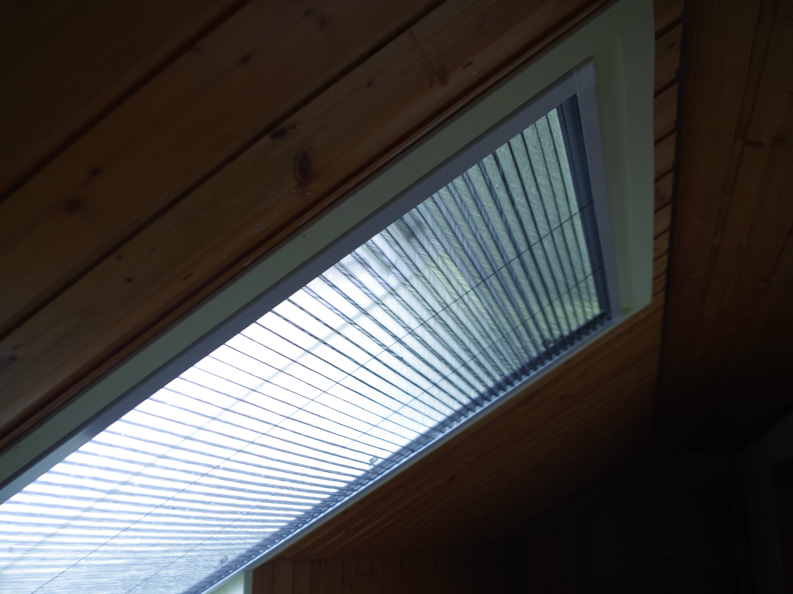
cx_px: 378
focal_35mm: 30
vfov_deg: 46.8
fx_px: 687
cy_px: 299
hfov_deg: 59.9
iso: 100
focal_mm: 18
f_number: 4
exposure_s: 1/40
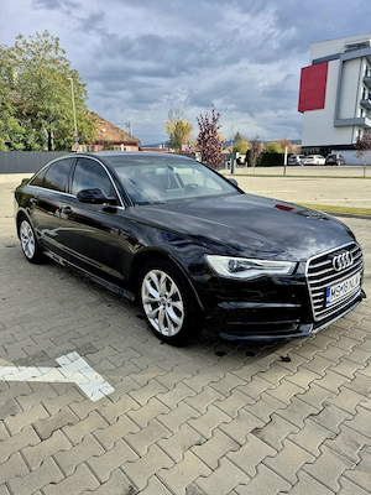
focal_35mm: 23
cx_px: 186
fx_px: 329
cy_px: 248
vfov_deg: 73.9
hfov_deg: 58.9
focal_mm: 5.4
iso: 25
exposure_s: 1/909
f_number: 1.8
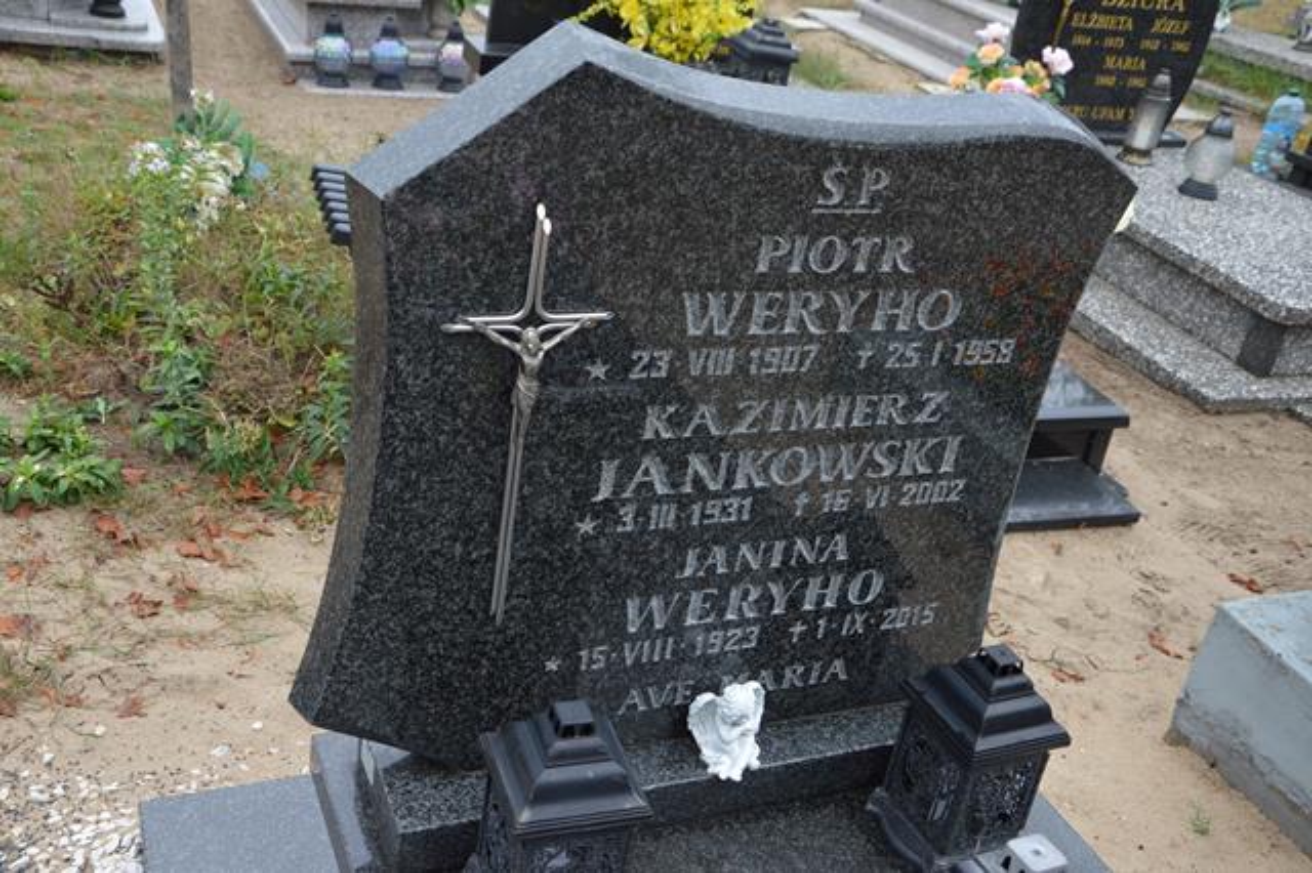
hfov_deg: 51.3
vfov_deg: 35.5
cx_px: 656
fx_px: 1366
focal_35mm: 38
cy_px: 436
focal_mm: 25
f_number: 5.6
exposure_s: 1/125
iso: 180
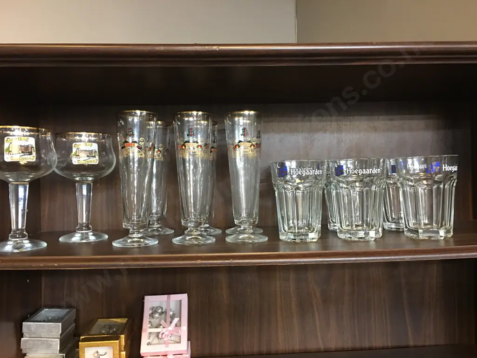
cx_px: 238
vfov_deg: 48.2
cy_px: 179
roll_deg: +0.1
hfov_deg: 61.7
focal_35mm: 29
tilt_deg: +1.1
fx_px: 400
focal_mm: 4.15
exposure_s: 1/8
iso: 100
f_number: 2.2
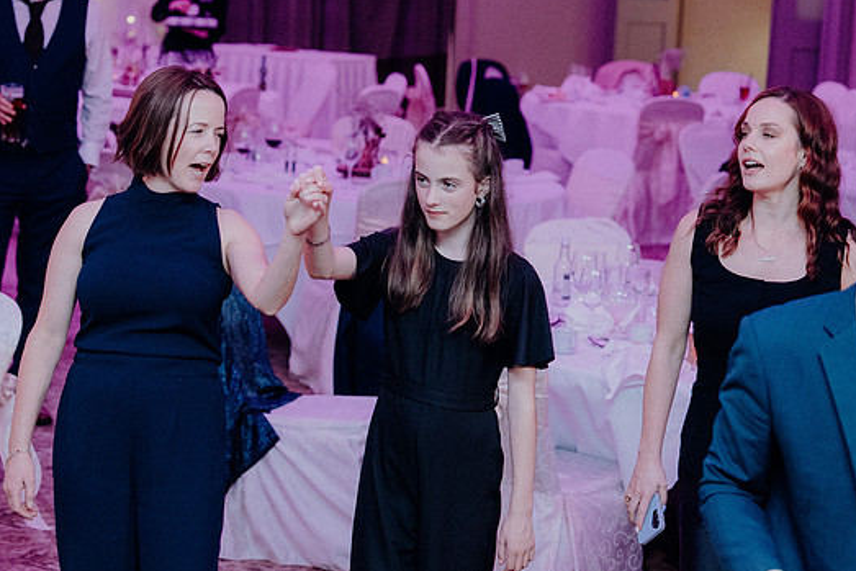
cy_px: 258
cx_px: 447
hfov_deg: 18.4
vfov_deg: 12.3
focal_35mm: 111
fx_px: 2640
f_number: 3.5
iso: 3200
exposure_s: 1/160
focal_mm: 67
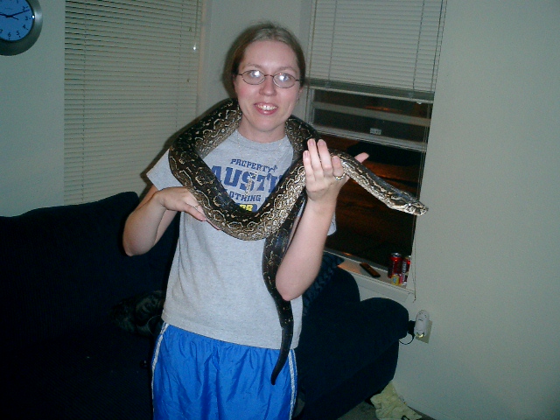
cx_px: 280
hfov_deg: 51.4
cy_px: 210
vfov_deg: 39.7
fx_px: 582
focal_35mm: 36
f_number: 3.2
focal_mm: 7.5
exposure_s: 1/30
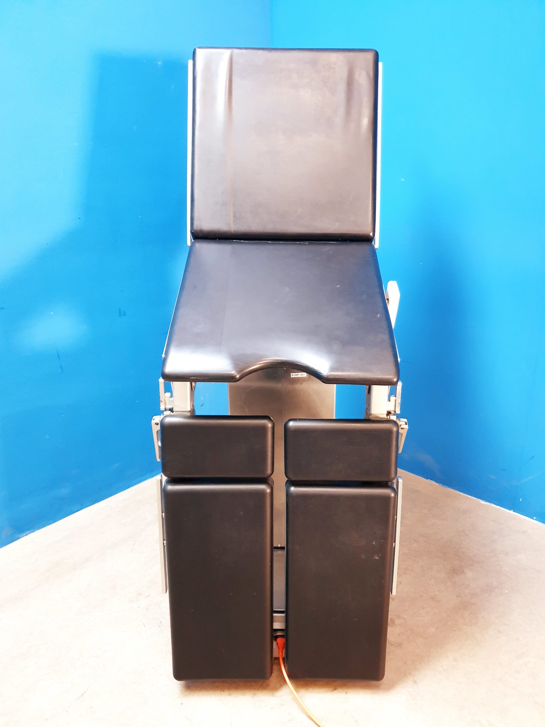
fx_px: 546
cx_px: 272
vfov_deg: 67.3
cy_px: 364
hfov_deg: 53.1
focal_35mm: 26
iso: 400
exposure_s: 1/50
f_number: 1.5
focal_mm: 4.3
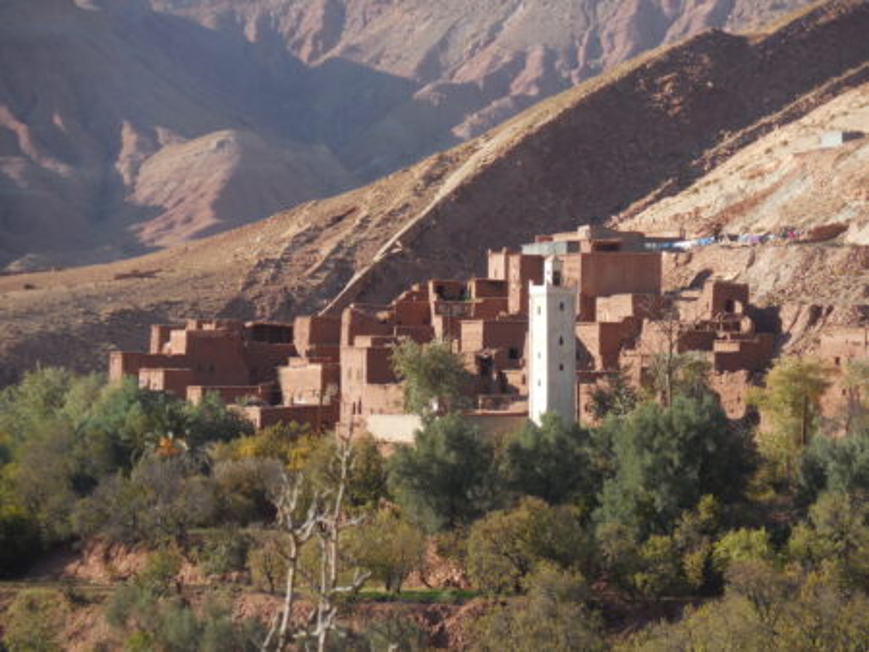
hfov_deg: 10.1
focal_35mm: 195
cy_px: 326
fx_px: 4898
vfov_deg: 7.6
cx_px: 434
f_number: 5.6
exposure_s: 1/400
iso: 125
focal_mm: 35.1
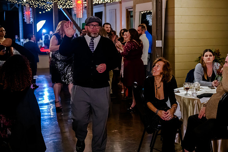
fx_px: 424
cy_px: 64
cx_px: 135
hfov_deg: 30.1
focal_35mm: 67
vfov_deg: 20.3
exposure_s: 1/200
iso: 5000
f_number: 2.8
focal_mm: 55
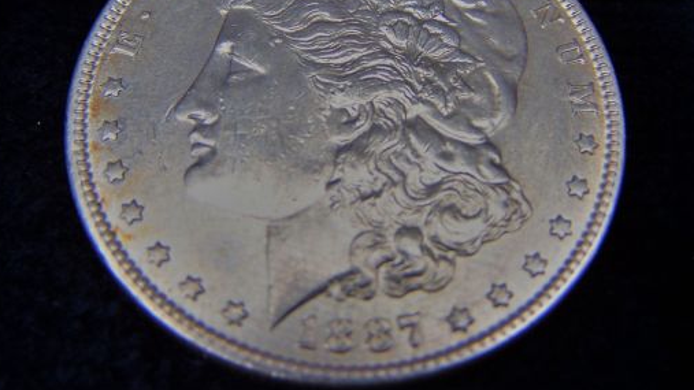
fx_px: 902
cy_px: 99
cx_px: 346
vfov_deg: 24.2
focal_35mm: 49
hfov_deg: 42.1
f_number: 2.8
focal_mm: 6.3
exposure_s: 1/60
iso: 80
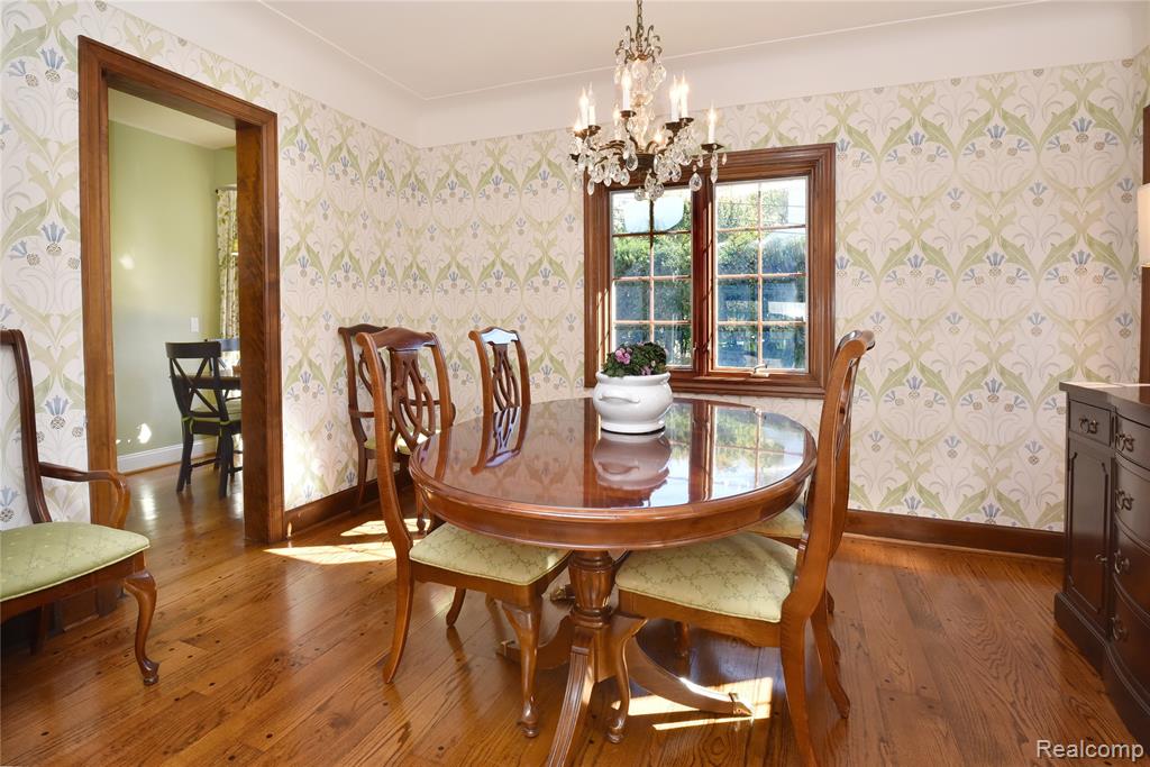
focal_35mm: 17
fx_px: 543
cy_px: 384
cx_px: 575
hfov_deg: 93.3
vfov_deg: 70.5
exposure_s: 1/60
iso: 800
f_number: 13
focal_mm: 17
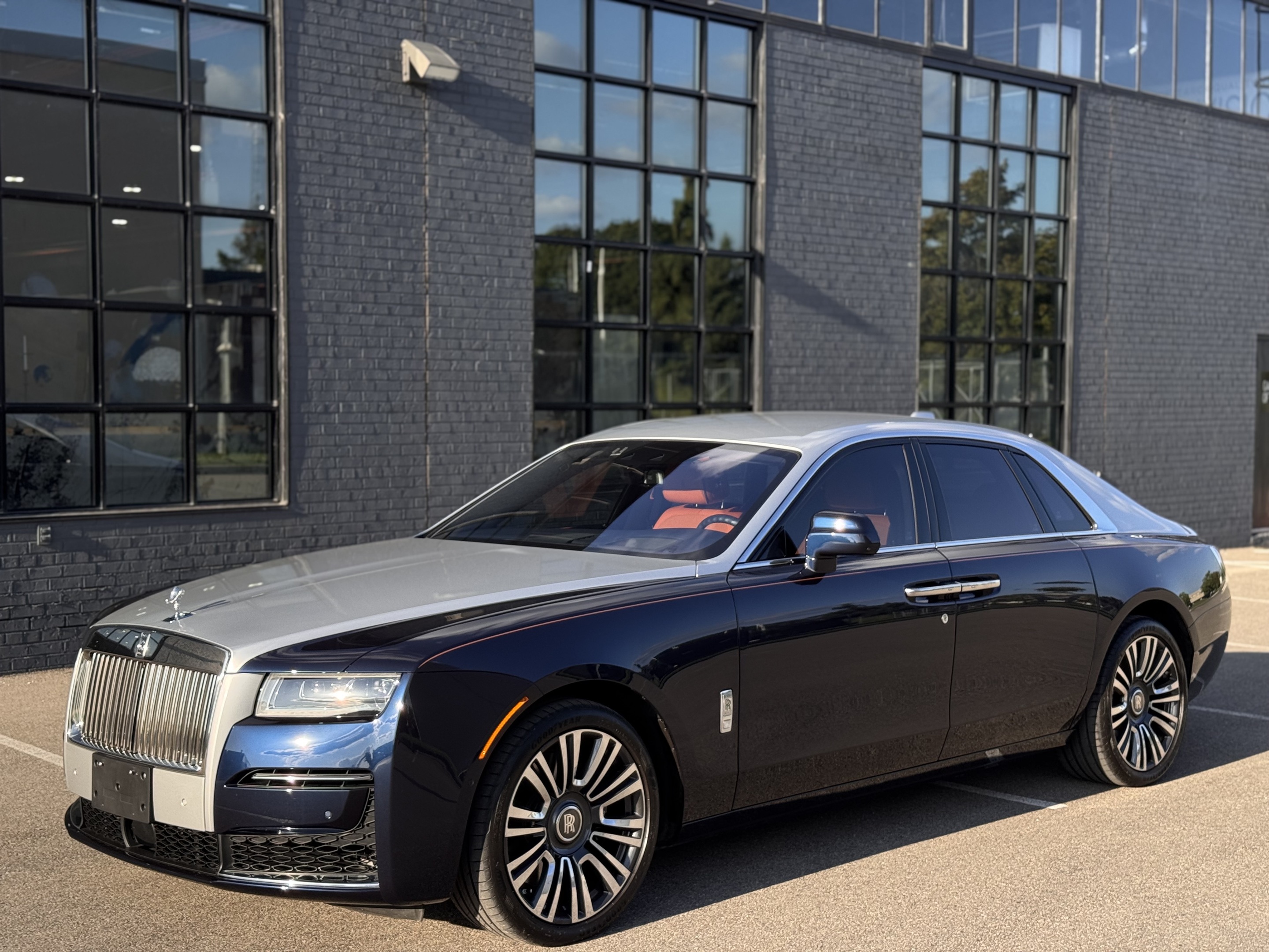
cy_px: 476
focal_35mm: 48
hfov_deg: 39.7
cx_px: 634
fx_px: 1760
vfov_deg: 30.3
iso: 64
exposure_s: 1/1637
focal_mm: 6.76
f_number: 1.78
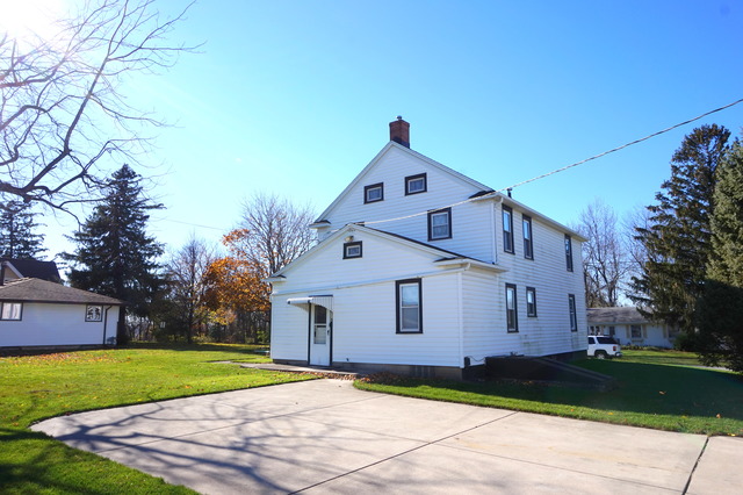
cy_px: 248
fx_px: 495
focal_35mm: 24
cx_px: 372
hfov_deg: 73.8
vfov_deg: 53.1
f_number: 14
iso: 100
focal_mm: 16
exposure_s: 1/100
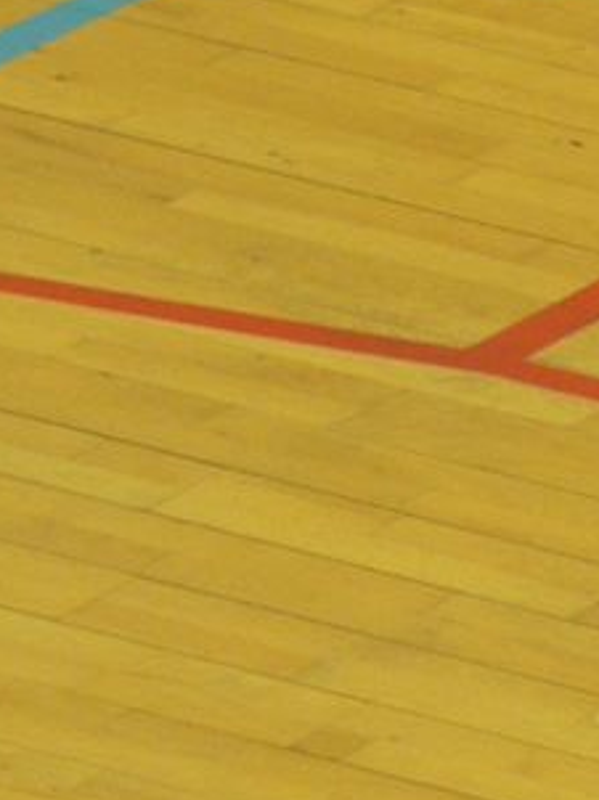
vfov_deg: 2.1
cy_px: 707
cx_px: 1121
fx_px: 22042
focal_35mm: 954
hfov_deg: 1.6
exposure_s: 1/30
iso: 150
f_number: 3.3
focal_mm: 40.1
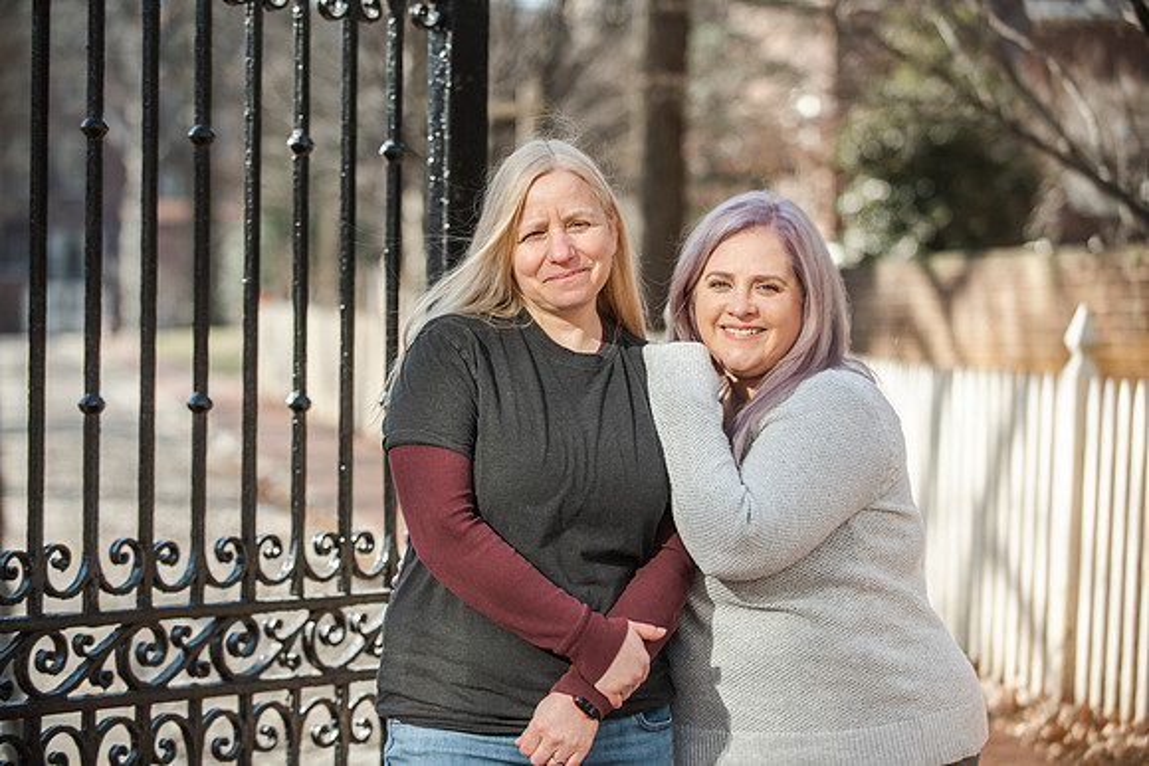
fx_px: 3128
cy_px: 383
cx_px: 574
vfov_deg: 14.0
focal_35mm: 98
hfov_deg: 20.8
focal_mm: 98
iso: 640
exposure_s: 1/4000
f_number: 3.2
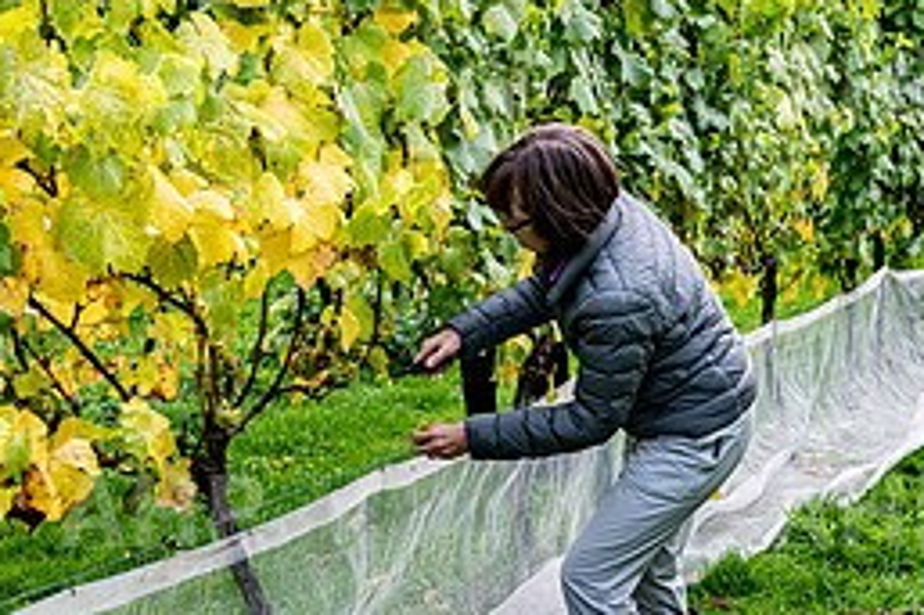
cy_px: 331
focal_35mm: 70
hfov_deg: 28.8
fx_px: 1795
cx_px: 518
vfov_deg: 19.4
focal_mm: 40
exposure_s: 1/320
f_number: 5
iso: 280
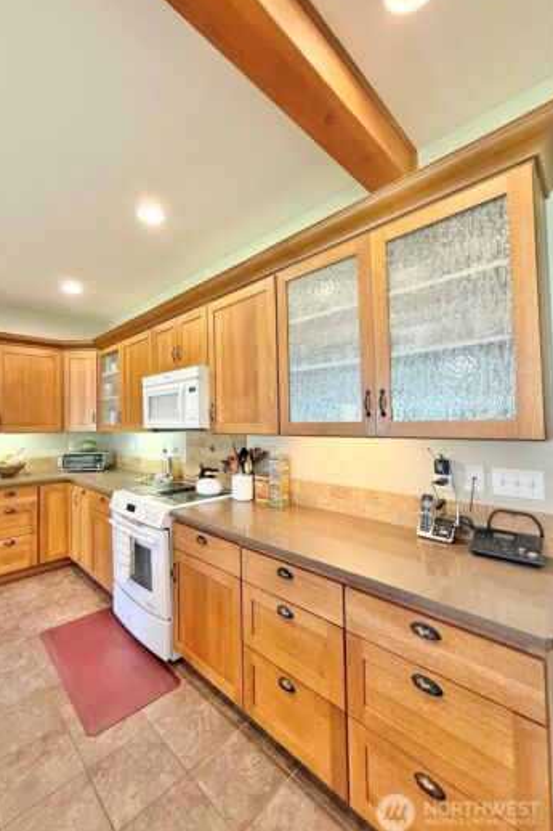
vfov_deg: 100.4
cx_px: 237
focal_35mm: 15
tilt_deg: +3.0
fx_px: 346
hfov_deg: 76.8
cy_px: 413
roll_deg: +1.0
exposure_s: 1/60
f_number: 2.2
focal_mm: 2.22
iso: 200
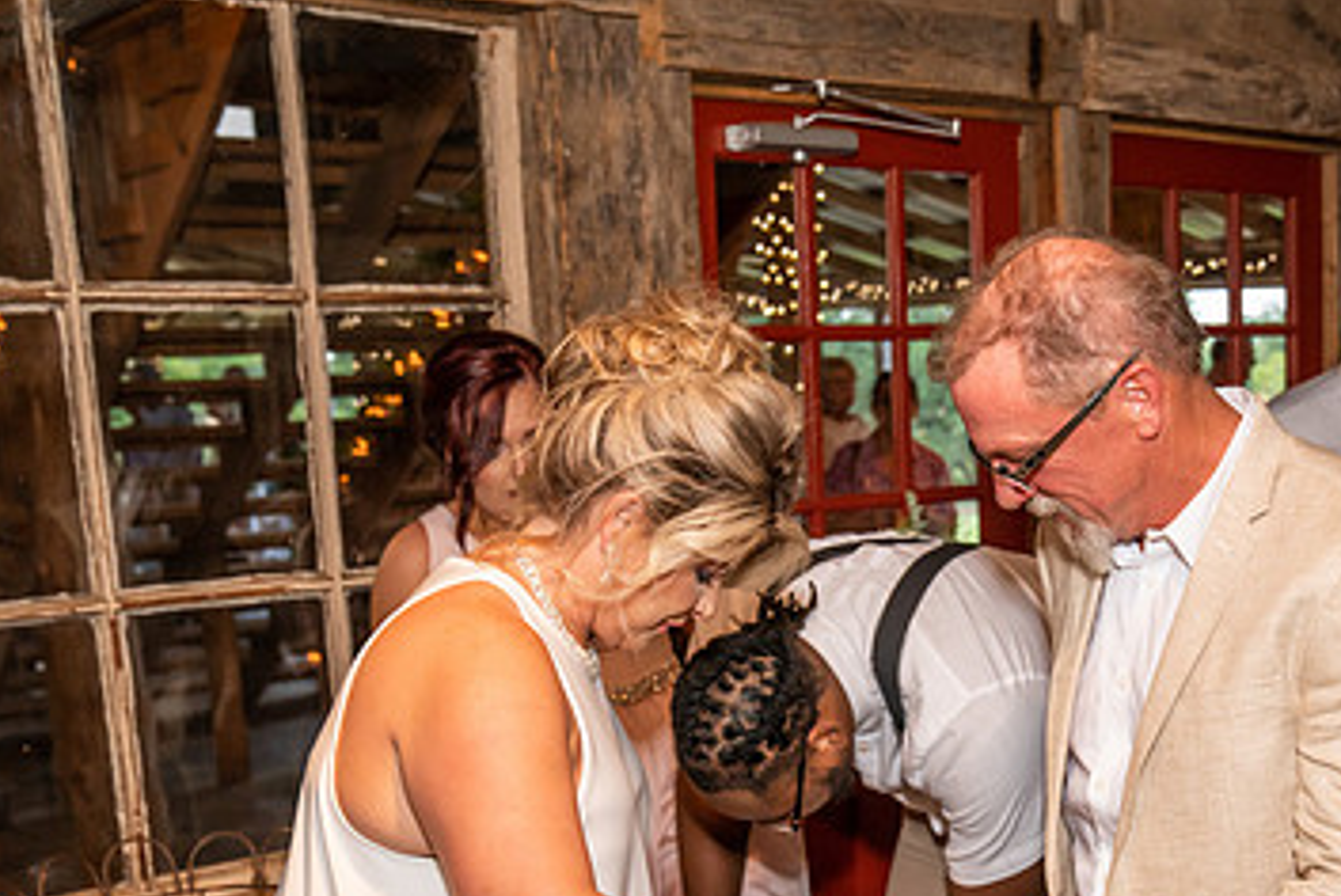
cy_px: 685
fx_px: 1715
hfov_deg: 41.3
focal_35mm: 46
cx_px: 1029
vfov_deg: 28.8
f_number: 4.5
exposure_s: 1/125
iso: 1600
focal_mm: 28
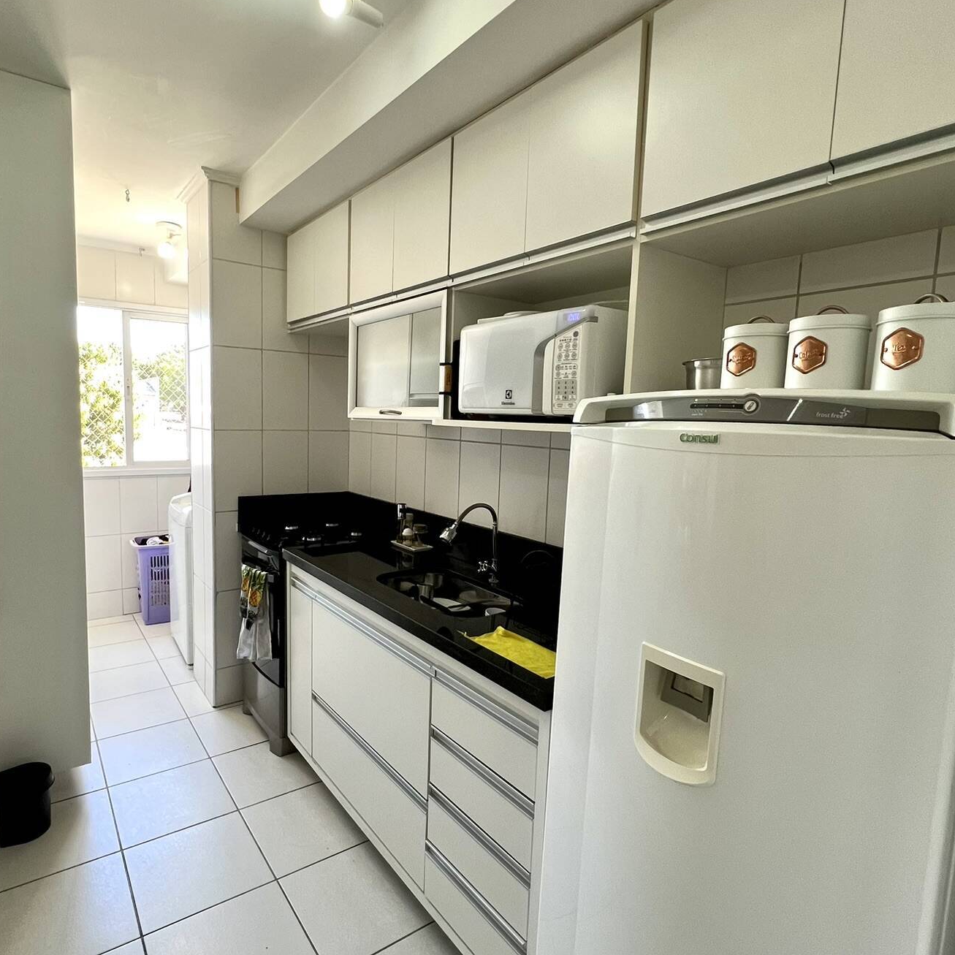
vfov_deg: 80.7
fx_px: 562
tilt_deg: -6.0
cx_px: 412
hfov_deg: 80.3
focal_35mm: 18
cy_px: 482
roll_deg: -0.9
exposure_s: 1/120
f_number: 1.8
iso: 200
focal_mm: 1.57
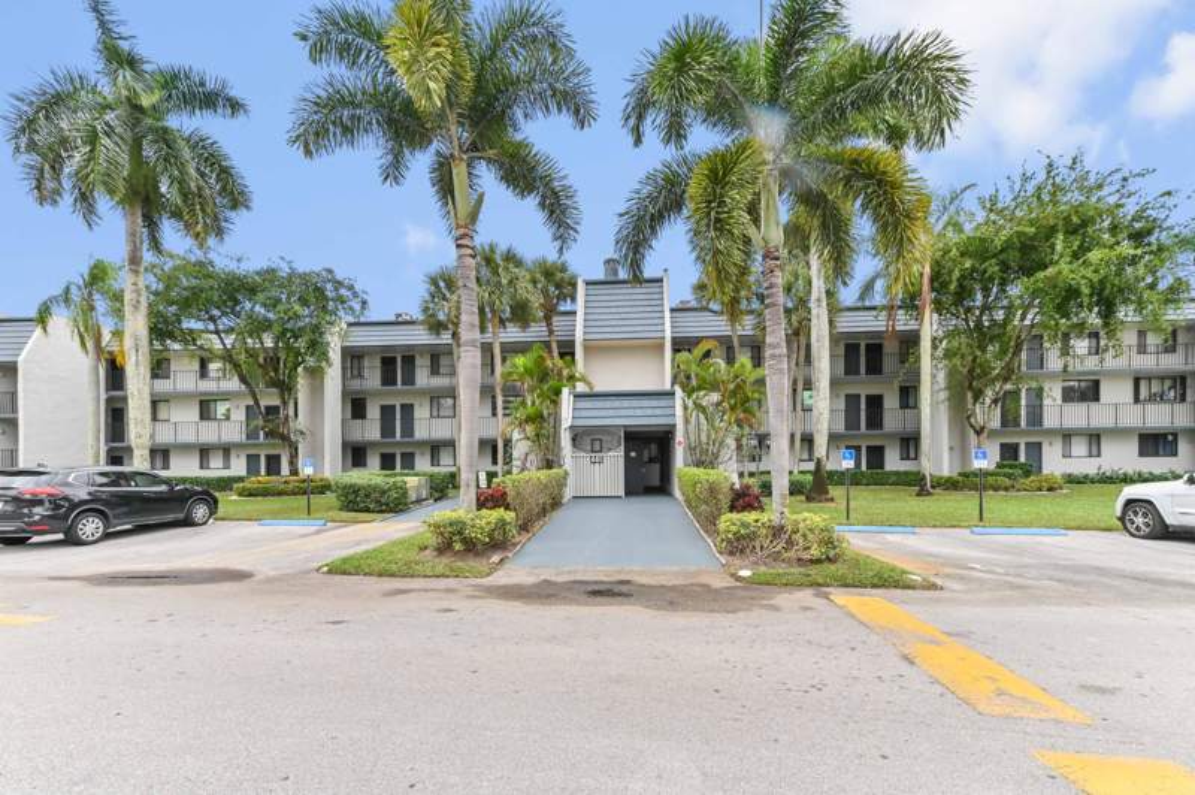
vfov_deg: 81.1
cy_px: 398
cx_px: 598
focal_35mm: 14
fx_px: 464
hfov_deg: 104.3
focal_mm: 14
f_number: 9
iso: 400
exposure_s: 1/250
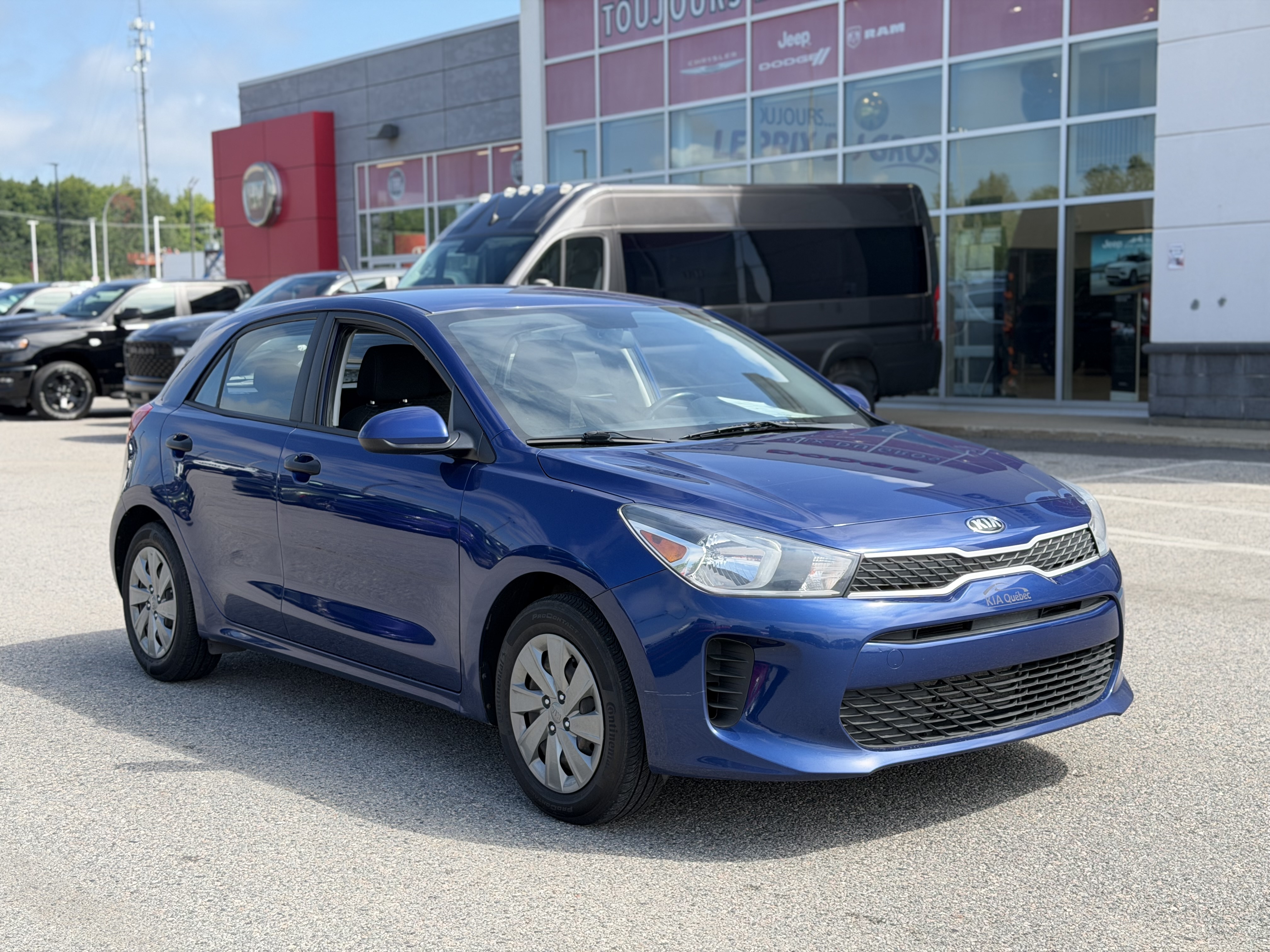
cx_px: 635
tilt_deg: -5.4
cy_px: 476
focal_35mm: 48
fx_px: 1761
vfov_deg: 30.3
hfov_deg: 39.7
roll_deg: -0.2
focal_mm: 6.76
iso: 80
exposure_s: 1/1838
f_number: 1.78
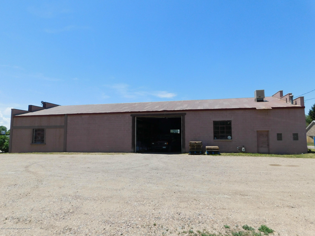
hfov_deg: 73.9
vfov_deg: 58.9
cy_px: 118
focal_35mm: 23
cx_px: 158
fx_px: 209
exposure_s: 1/500
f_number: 6
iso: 125
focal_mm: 4
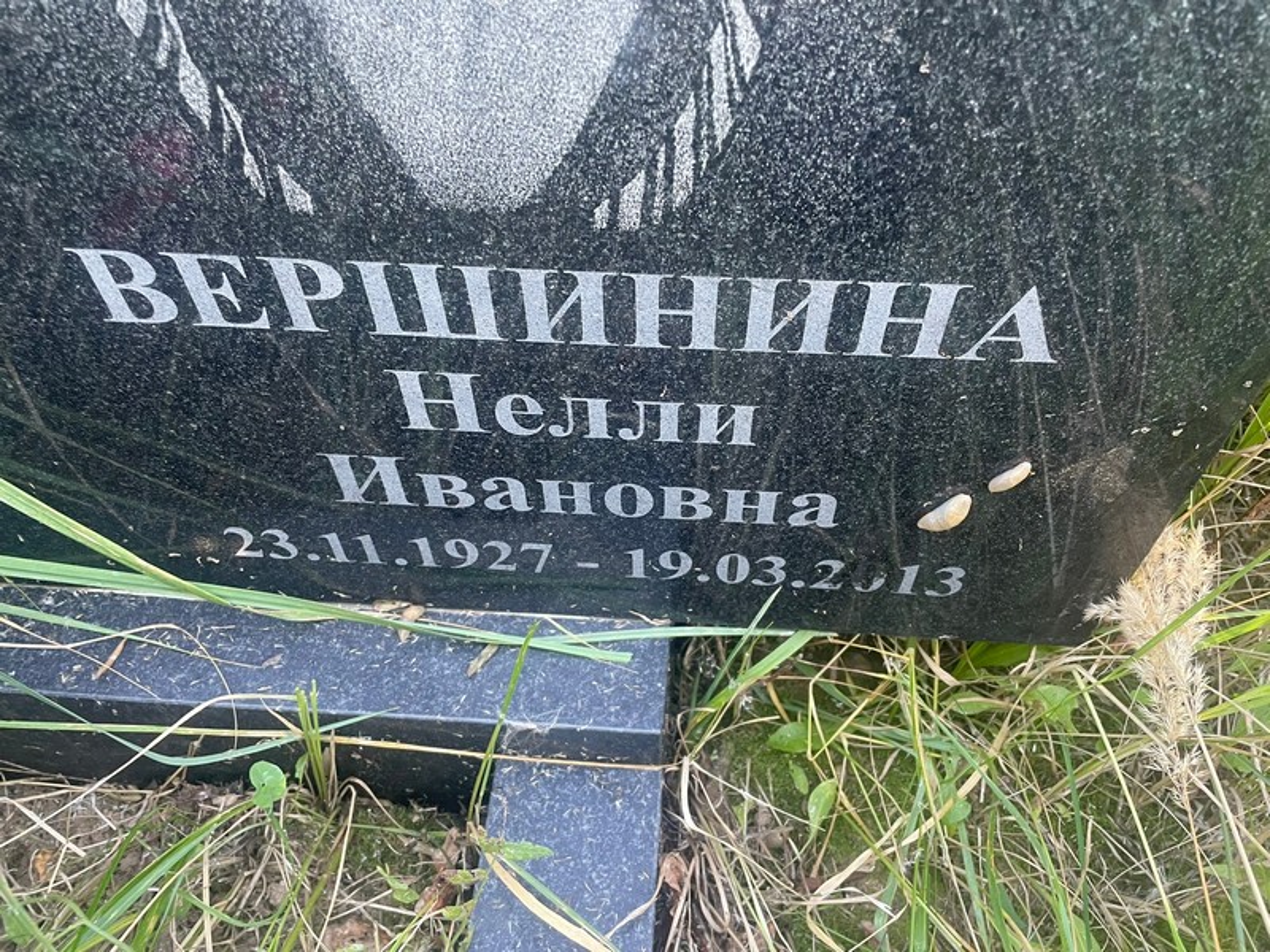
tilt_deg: -49.6
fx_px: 954
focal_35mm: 26
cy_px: 476
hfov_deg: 67.3
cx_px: 635
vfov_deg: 53.1
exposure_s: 1/69
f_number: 1.6
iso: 125
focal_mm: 4.2
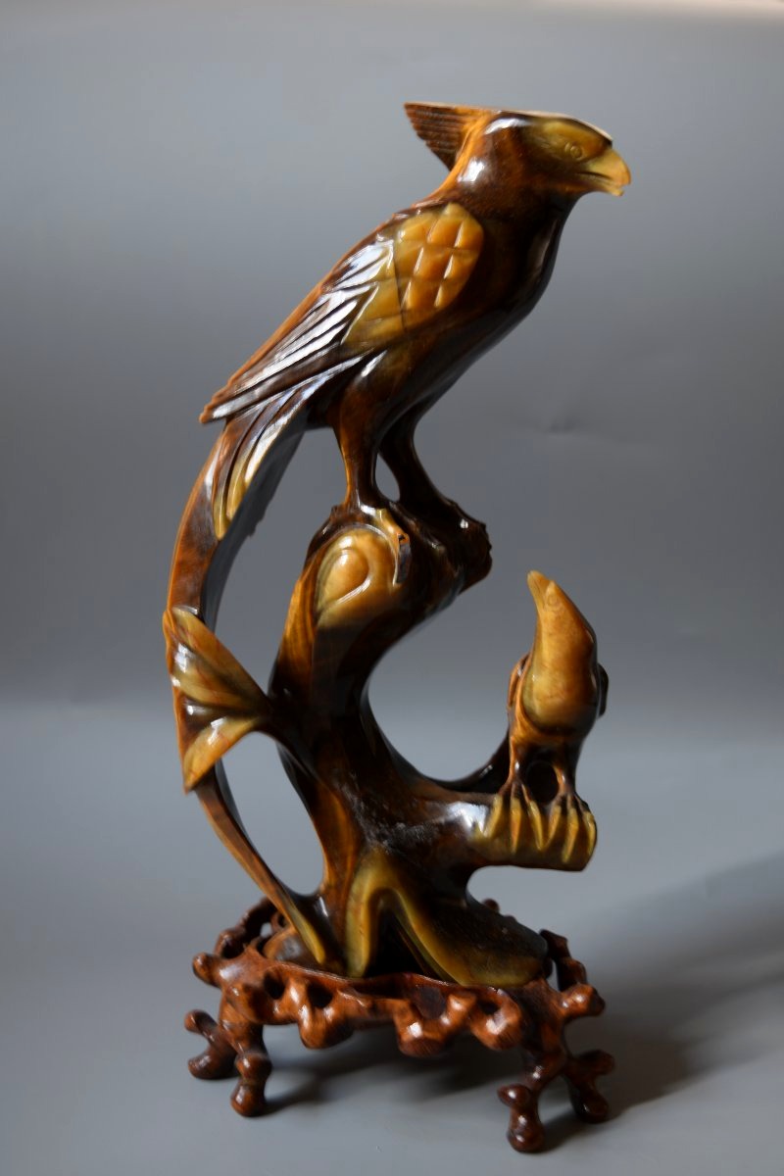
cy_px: 588
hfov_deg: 28.1
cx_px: 392
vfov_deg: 41.1
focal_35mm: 48
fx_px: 1568
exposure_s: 1/3
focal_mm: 32
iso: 100
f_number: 4.5
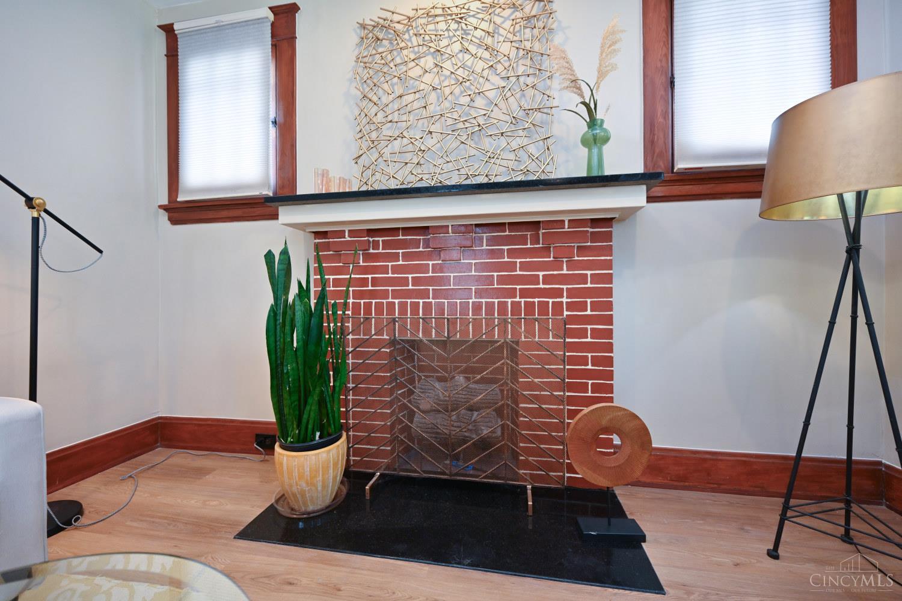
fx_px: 351
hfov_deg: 104.3
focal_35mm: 14
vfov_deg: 81.2
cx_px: 451
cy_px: 300
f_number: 4
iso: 400
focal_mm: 14
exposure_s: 1/60
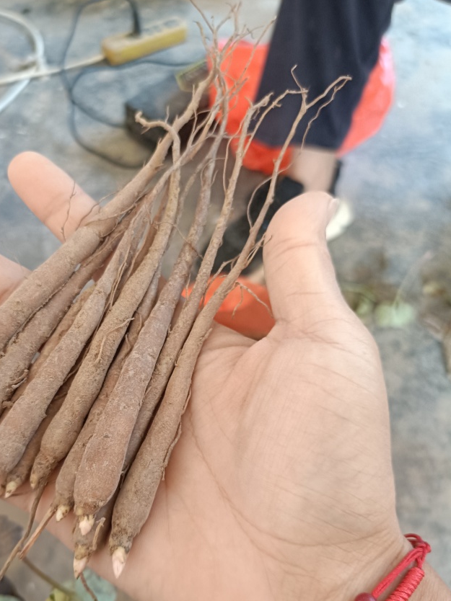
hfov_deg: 43.8
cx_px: 168
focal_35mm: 32
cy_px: 369
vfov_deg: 56.3
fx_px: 556
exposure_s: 1/50
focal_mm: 4.7
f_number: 1.7
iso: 949
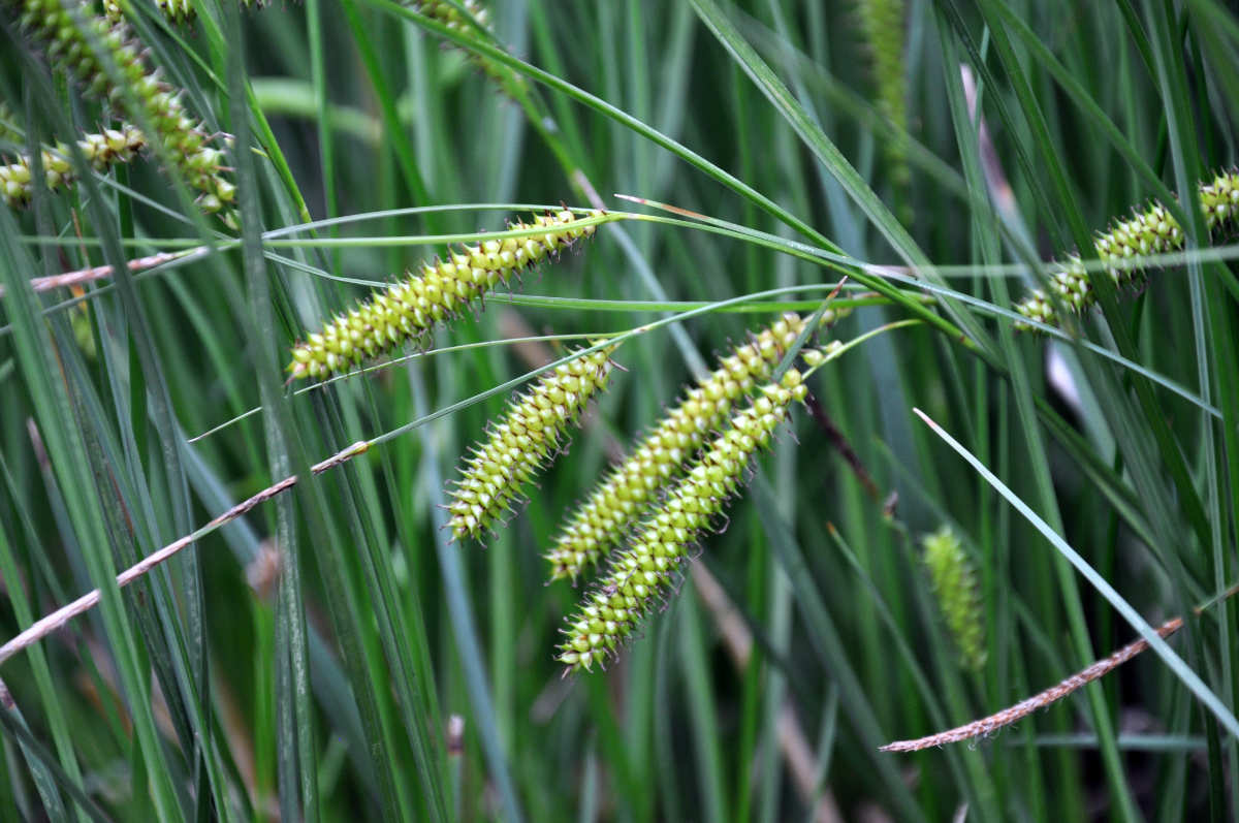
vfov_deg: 8.7
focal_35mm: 158
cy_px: 412
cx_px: 620
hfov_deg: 13.1
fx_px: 5414
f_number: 5.6
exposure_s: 1/80
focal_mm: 105
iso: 400
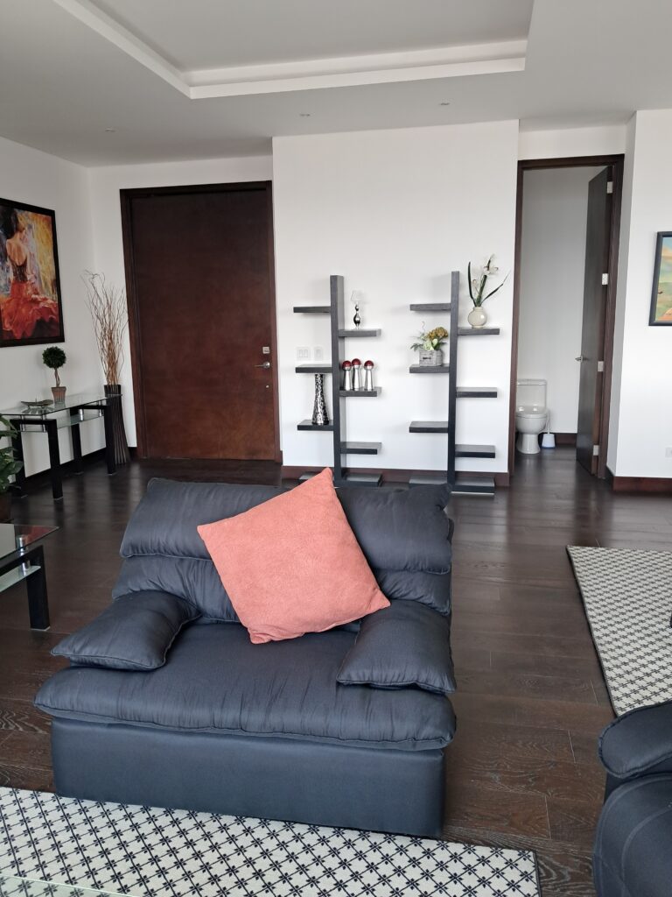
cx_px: 336
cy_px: 448
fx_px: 699
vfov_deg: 65.3
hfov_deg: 51.4
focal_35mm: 27
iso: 100
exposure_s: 1/60
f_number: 1.8
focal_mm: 4
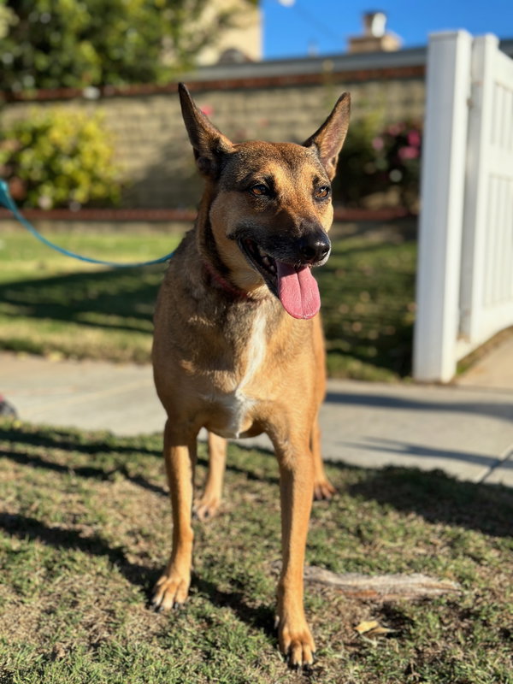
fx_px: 948
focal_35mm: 48
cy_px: 342
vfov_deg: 39.7
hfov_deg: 30.3
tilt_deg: -6.4
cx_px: 256
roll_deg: +1.7
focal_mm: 6.86
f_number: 1.78
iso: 80
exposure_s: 1/3472
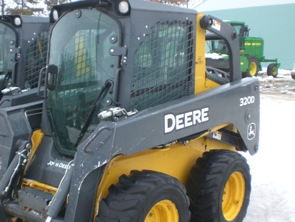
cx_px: 128
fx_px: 426
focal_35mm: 50
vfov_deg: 29.1
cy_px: 131
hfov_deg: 38.1
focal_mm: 6.3
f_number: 3.1
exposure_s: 1/100
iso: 100
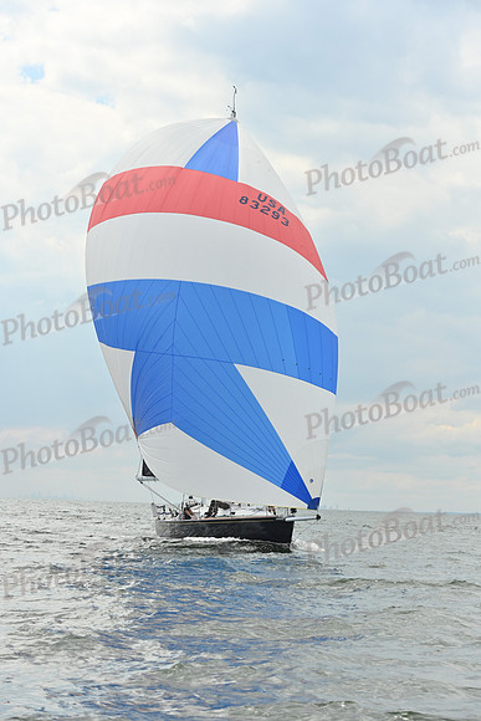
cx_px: 240
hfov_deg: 19.5
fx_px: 1402
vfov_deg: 28.8
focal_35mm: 70
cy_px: 360
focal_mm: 70
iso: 320
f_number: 6.3
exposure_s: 1/1600
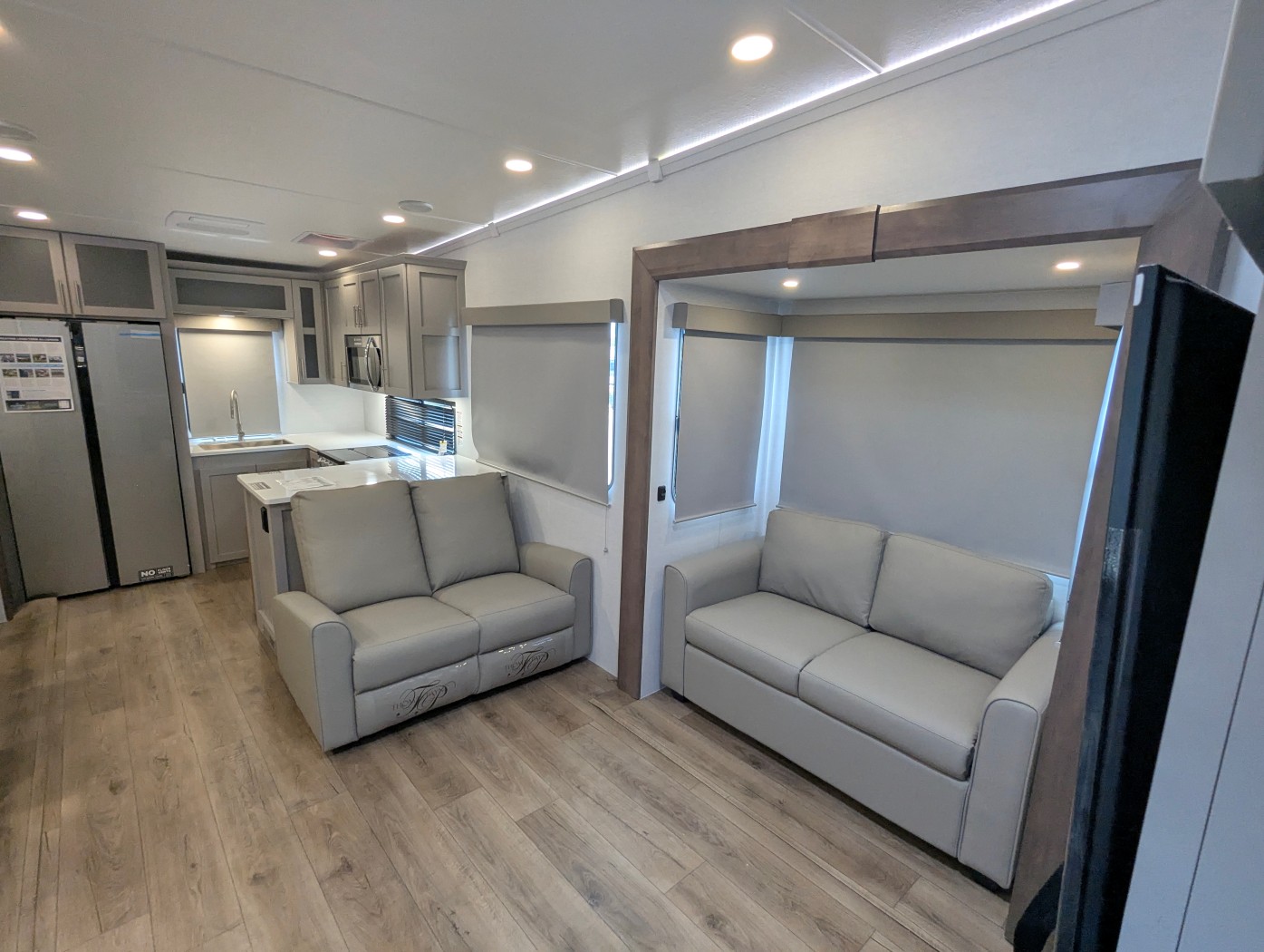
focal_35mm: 16
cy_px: 476
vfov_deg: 78.2
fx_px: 585
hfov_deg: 94.4
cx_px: 632
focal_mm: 2.35
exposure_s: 1/111
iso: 245
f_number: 2.2
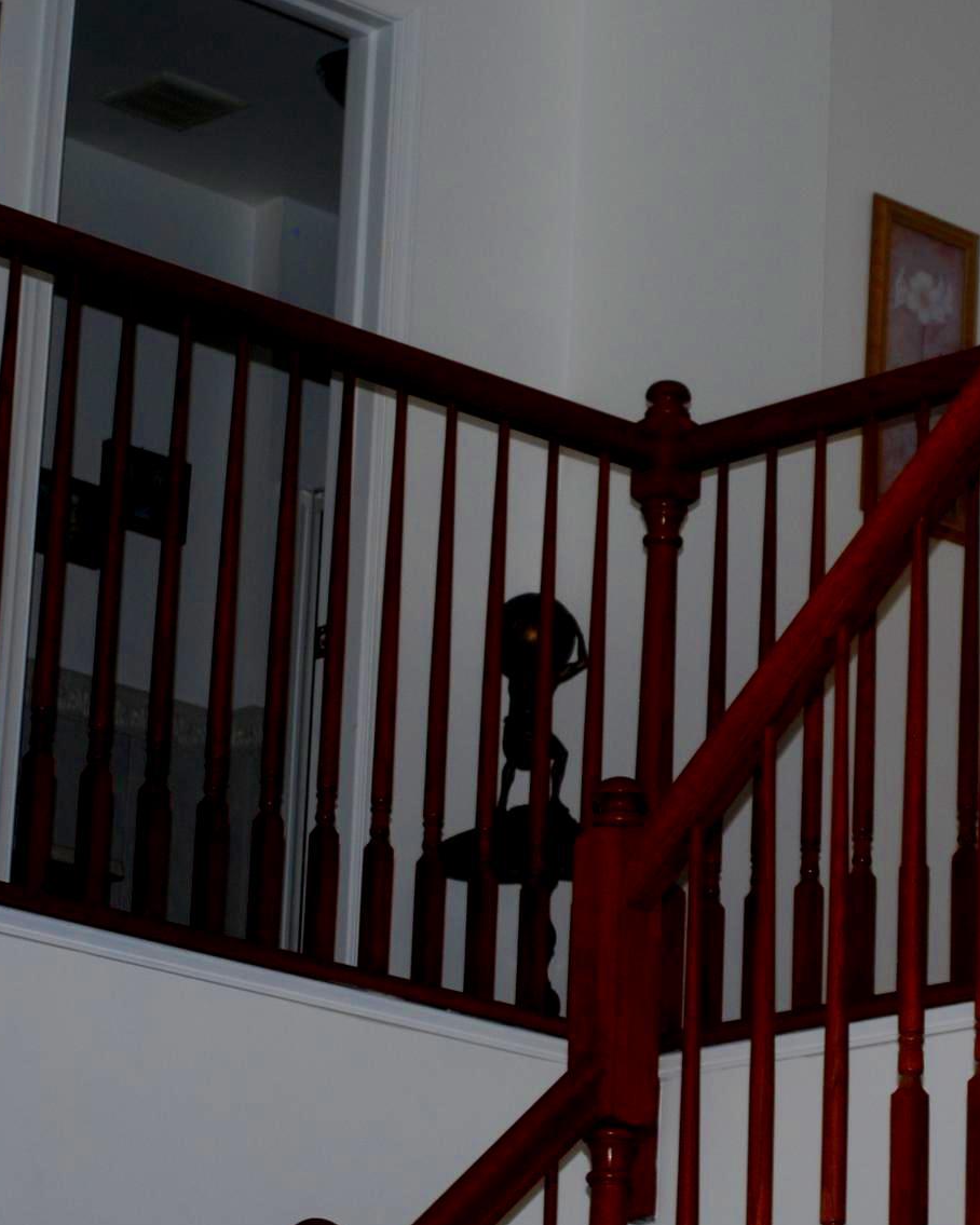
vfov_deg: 13.8
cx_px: 834
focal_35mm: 140
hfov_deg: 11.0
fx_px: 5070
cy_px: 616
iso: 220
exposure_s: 1/60
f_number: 4
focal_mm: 55
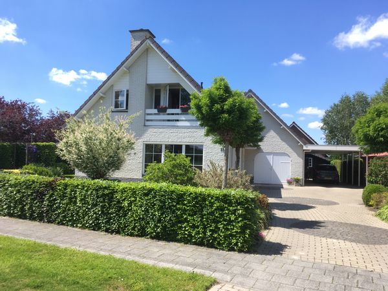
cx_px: 194
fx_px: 325
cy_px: 146
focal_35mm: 29
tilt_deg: +1.6
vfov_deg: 48.2
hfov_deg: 61.7
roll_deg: -1.7
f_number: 2.2
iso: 25
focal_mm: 4.15
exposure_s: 1/725
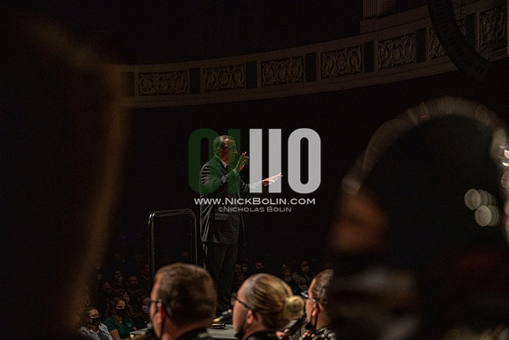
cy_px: 170
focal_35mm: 70
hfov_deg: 28.8
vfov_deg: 19.5
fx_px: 990
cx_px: 254
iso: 2500
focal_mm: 70
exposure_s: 1/500
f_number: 4
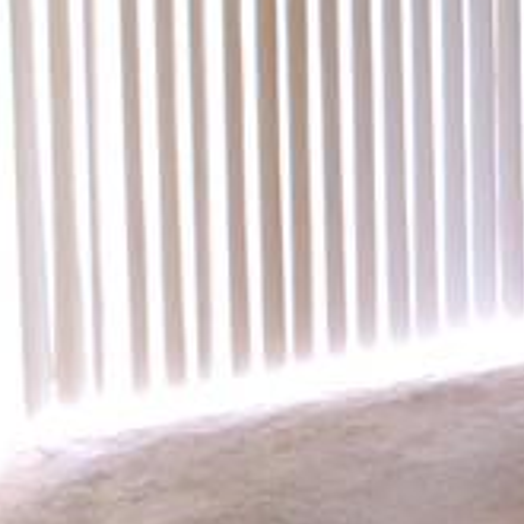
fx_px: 2637
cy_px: -156
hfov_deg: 10.7
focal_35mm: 154
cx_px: 905
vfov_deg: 11.1
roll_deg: -0.2
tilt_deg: -3.8
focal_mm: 4
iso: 100
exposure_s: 1/9
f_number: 1.8
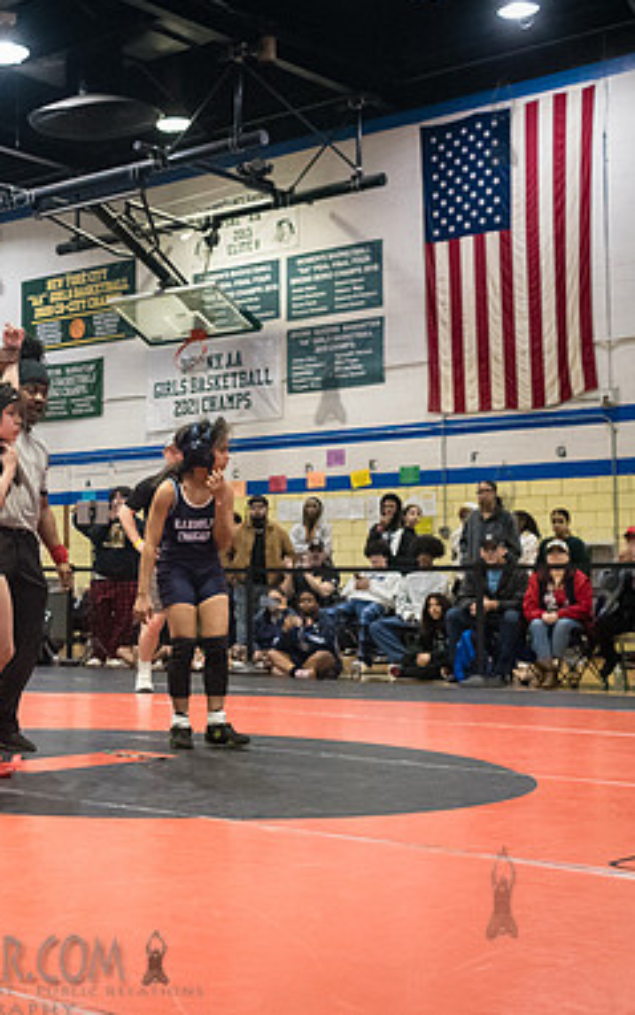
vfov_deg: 36.9
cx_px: -20
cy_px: 506
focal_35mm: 55
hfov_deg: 22.5
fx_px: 1522
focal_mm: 35
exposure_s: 1/400
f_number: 4
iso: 8000
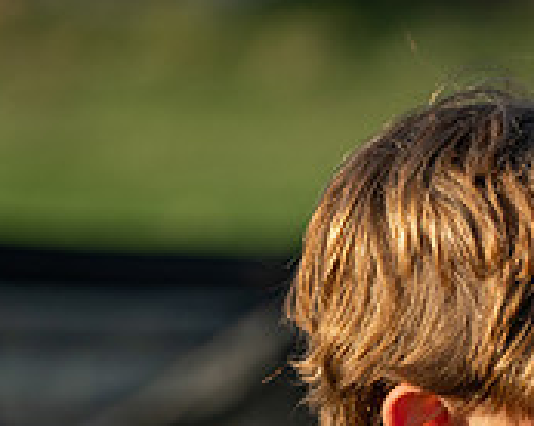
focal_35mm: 470
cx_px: 614
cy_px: 588
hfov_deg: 4.1
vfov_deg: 3.3
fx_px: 7420
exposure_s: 1/1250
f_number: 2.8
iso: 125
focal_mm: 149
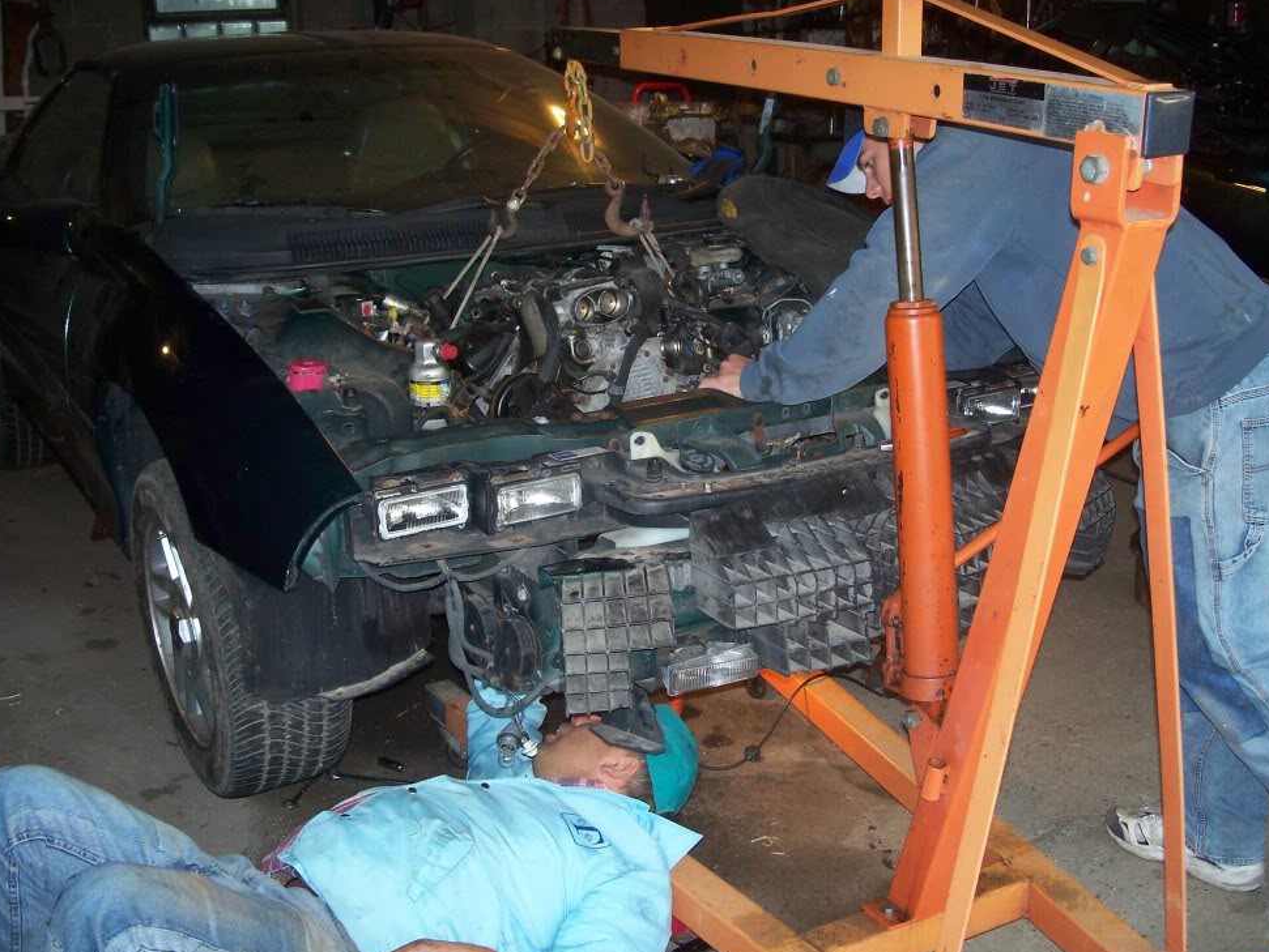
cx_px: 616
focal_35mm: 39
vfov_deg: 36.8
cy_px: 460
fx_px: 1430
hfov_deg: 47.8
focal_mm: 7.8
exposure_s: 1/60
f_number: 2.8
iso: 200
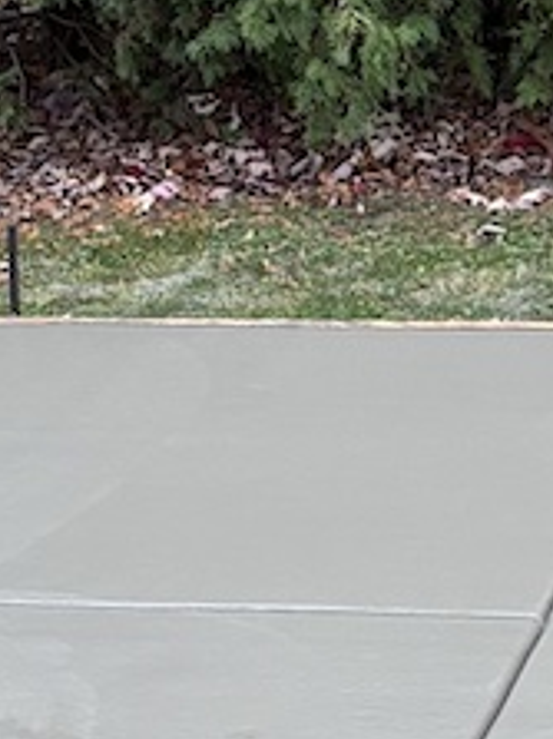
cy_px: 572
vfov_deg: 12.4
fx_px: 3390
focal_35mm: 159
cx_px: 470
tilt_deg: -20.4
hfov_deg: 9.3
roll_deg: +2.1
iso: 200
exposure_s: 1/60
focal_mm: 5.96
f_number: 1.6
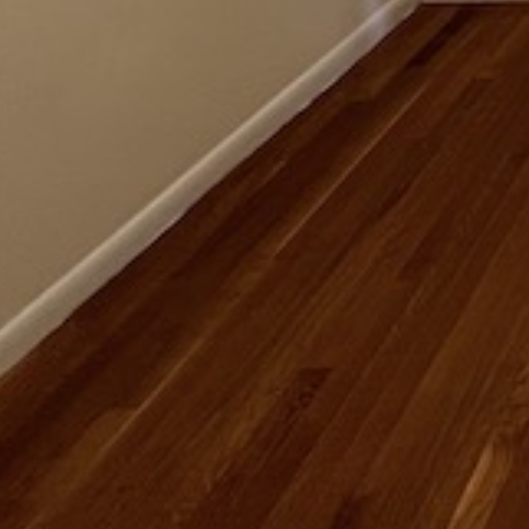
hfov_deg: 19.3
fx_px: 986
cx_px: 1032
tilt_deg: -7.6
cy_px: -302
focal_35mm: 57
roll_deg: -1.2
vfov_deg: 23.1
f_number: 1.8
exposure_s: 1/60
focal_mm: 1.57
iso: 200
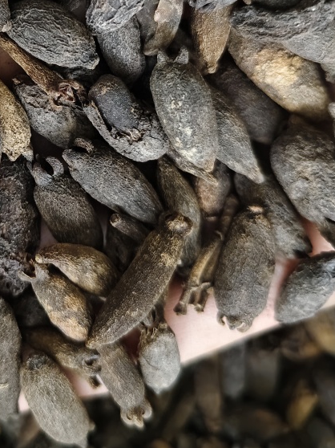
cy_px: 129
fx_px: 568
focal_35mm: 44
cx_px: 43
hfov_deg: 31.5
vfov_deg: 42.0
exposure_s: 1/249
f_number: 1.88
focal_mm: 5.56
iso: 3956
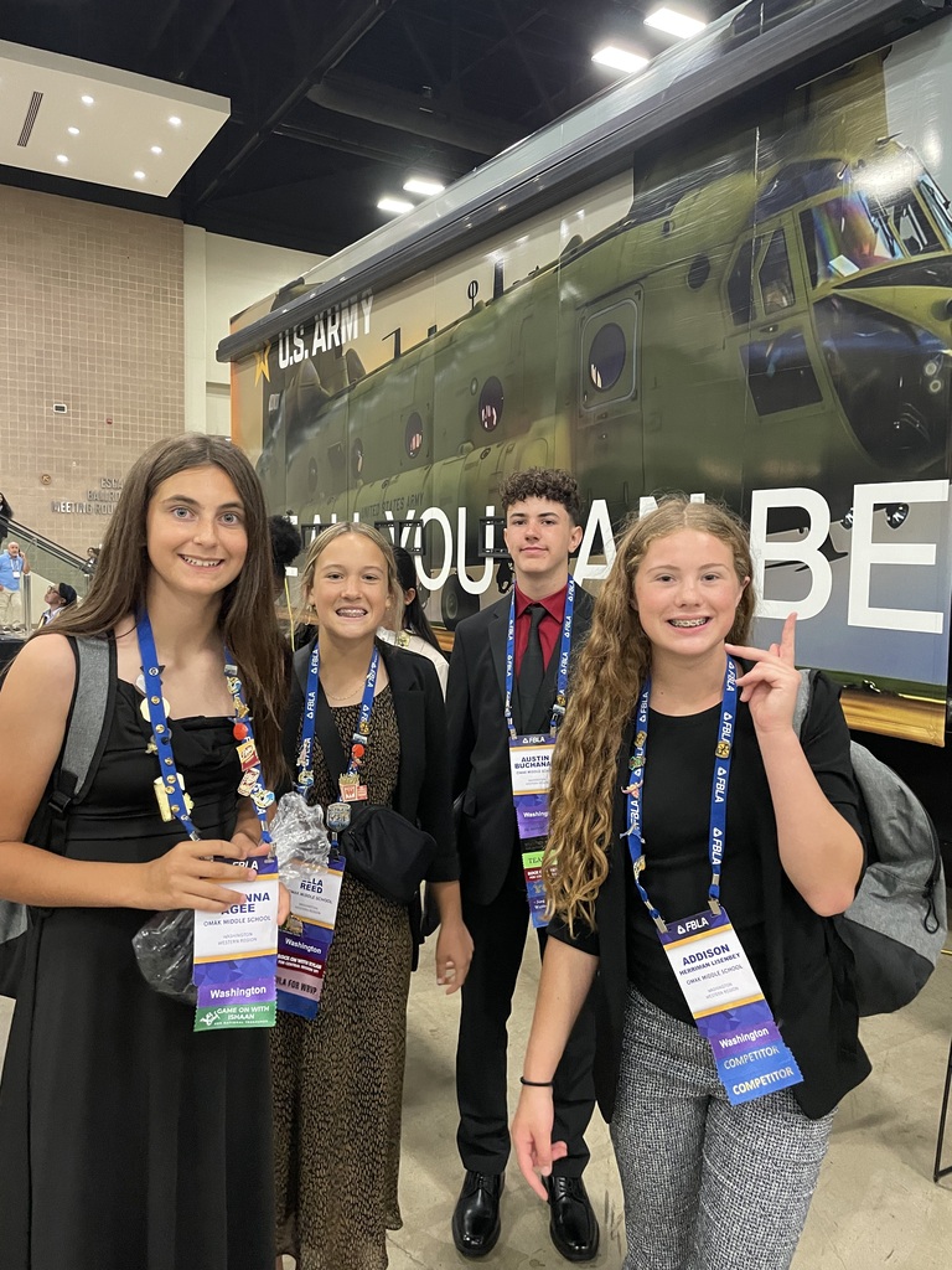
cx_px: 476
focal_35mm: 26
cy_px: 635
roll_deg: -0.8
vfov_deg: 67.3
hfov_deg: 53.1
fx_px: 953
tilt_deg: -4.0
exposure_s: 1/40
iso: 400
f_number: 1.6
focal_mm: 4.2
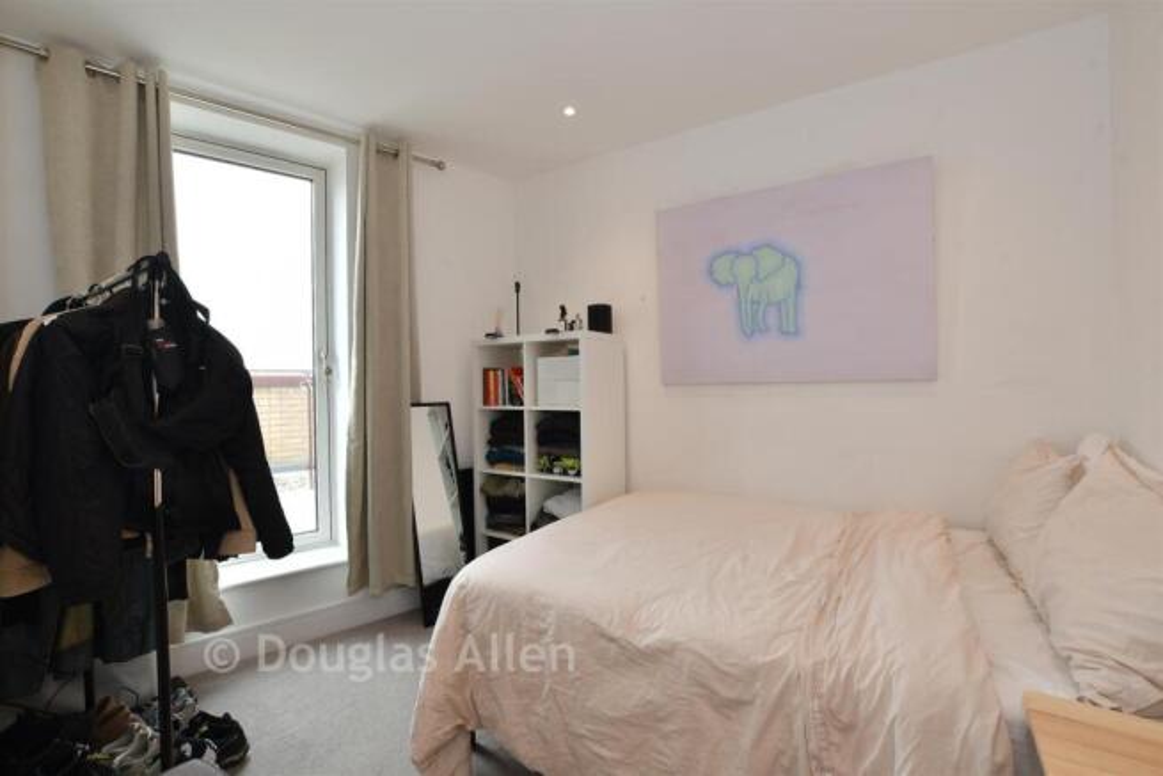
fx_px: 485
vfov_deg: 77.4
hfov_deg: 100.4
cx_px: 582
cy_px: 388
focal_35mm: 15
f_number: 8
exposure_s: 1/8
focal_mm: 10
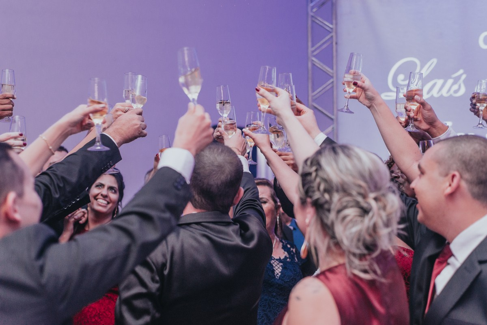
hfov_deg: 39.6
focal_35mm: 50
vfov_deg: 27.0
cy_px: 162
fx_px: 677
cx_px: 244
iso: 1600
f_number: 2.8
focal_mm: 50
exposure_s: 1/100
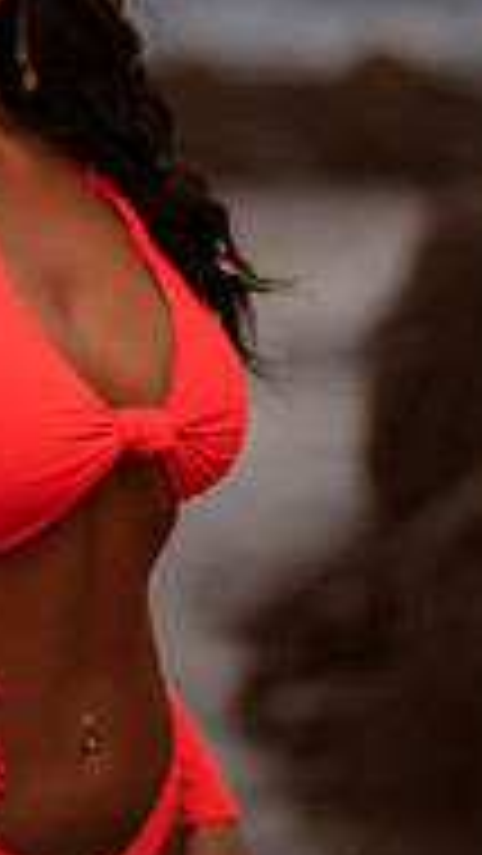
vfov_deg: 14.9
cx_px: -79
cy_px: 310
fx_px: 3269
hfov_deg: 8.4
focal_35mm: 144
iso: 50
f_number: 1.4
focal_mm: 58
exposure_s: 1/100
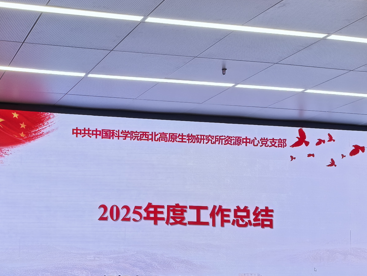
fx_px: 763
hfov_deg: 26.6
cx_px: 78
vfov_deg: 20.2
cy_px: 217
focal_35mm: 72
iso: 200
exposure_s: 1/50
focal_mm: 6.98
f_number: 4
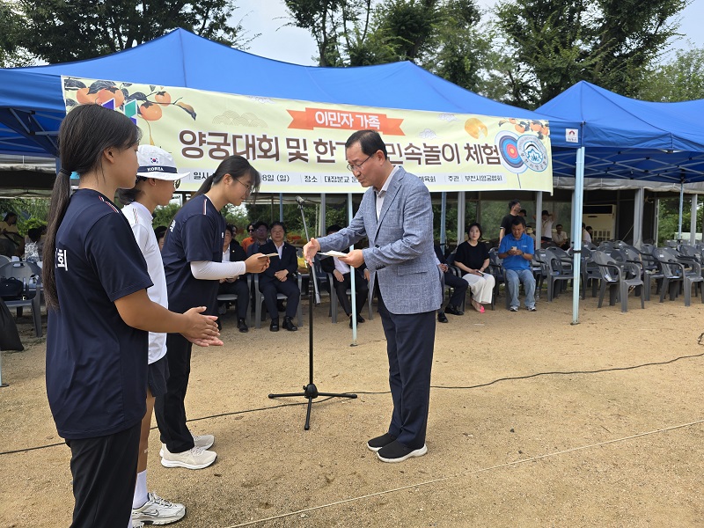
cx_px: 352
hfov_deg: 73.9
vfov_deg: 58.9
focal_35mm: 23
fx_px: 468
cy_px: 264
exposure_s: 1/366
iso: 12
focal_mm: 6.3
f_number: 1.7
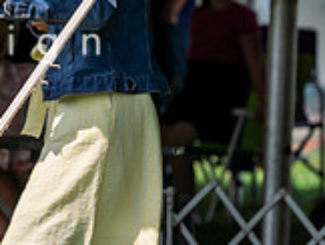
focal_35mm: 801
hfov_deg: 2.5
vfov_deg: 1.9
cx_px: -190
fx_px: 7532
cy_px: 114
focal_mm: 200
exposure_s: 1/1000
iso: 100
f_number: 5
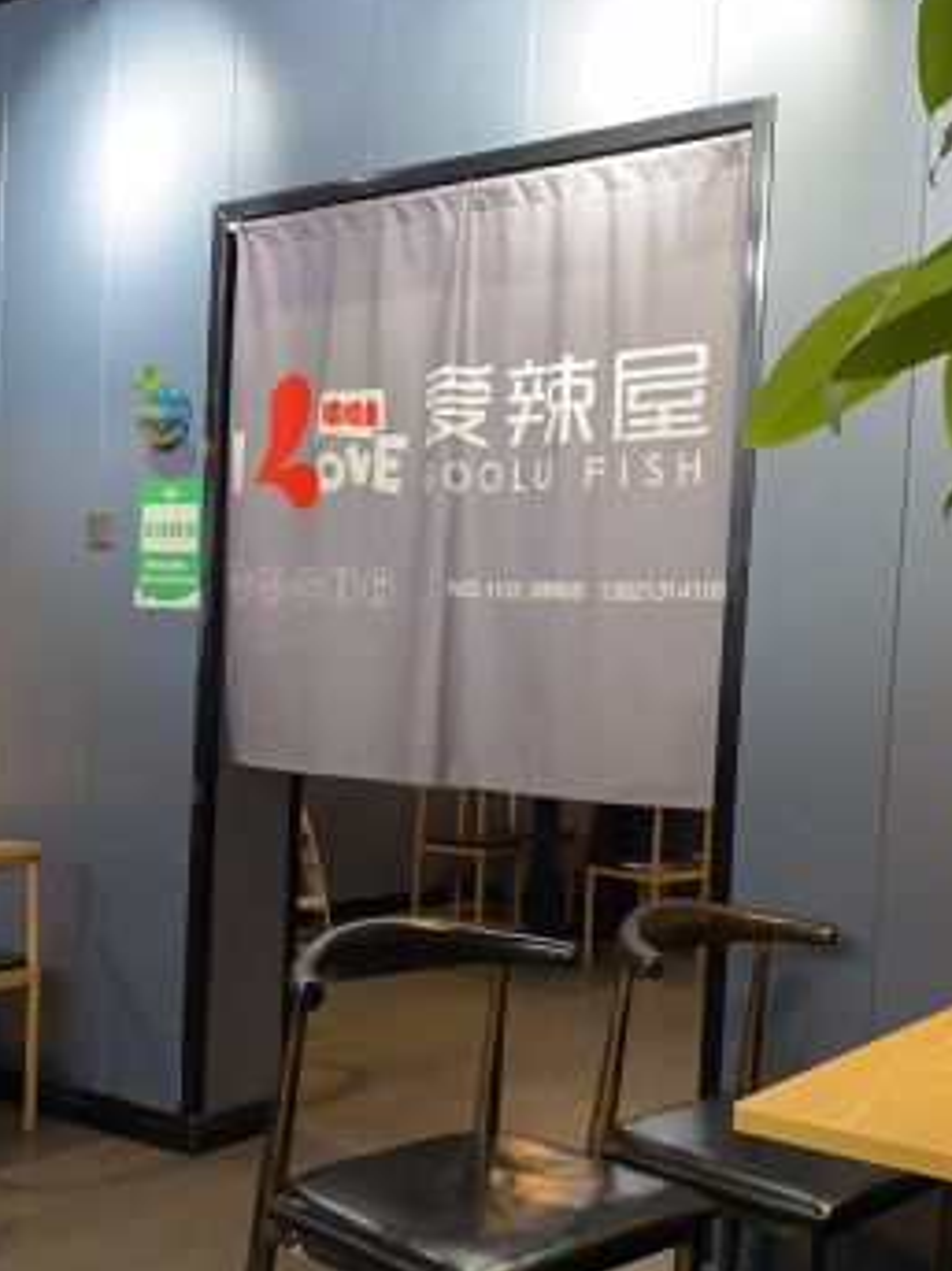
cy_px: 537
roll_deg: -3.0
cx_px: 478
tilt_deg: -2.0
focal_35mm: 35
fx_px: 1284
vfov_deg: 52.4
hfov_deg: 40.7
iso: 160
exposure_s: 1/50
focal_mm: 4.25
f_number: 1.8
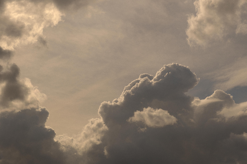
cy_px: 82
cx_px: 124
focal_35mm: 75
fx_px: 515
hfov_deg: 27.0
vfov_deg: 18.2
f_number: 5
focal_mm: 50
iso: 125
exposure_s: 1/4000
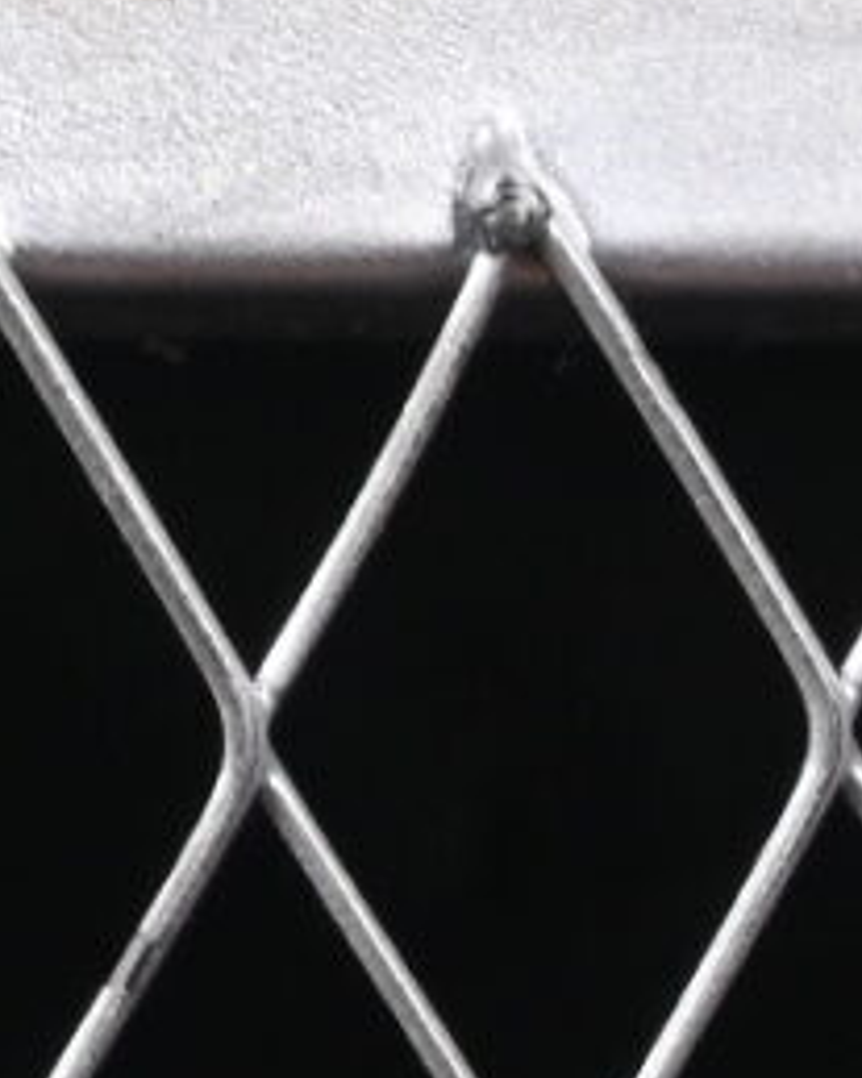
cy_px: -2341
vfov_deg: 2.7
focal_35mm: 697
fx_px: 22240
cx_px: -4068
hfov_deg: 2.1
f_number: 6.3
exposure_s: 1/60
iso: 160
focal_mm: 50
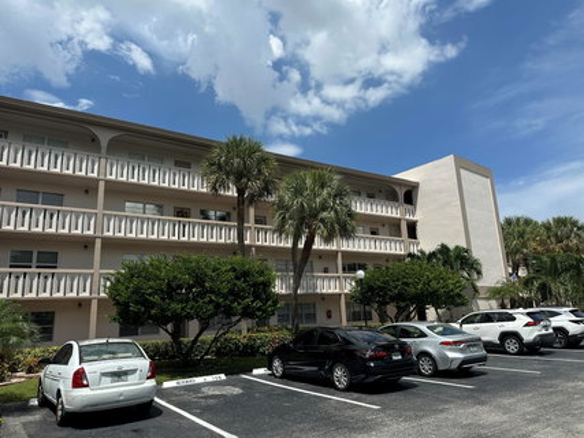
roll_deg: +3.2
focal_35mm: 24
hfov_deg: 71.6
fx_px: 405
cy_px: 219
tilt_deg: +14.8
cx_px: 292
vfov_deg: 56.8
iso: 80
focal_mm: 6.86
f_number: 1.78
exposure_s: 1/6623
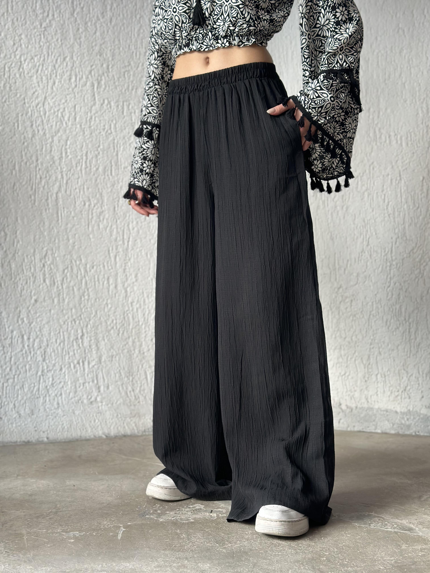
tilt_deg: -0.3
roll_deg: +0.6
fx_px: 795
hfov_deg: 30.3
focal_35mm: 48
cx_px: 215
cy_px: 286
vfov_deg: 39.7
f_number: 1.78
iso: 125
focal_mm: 6.86
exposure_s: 1/73
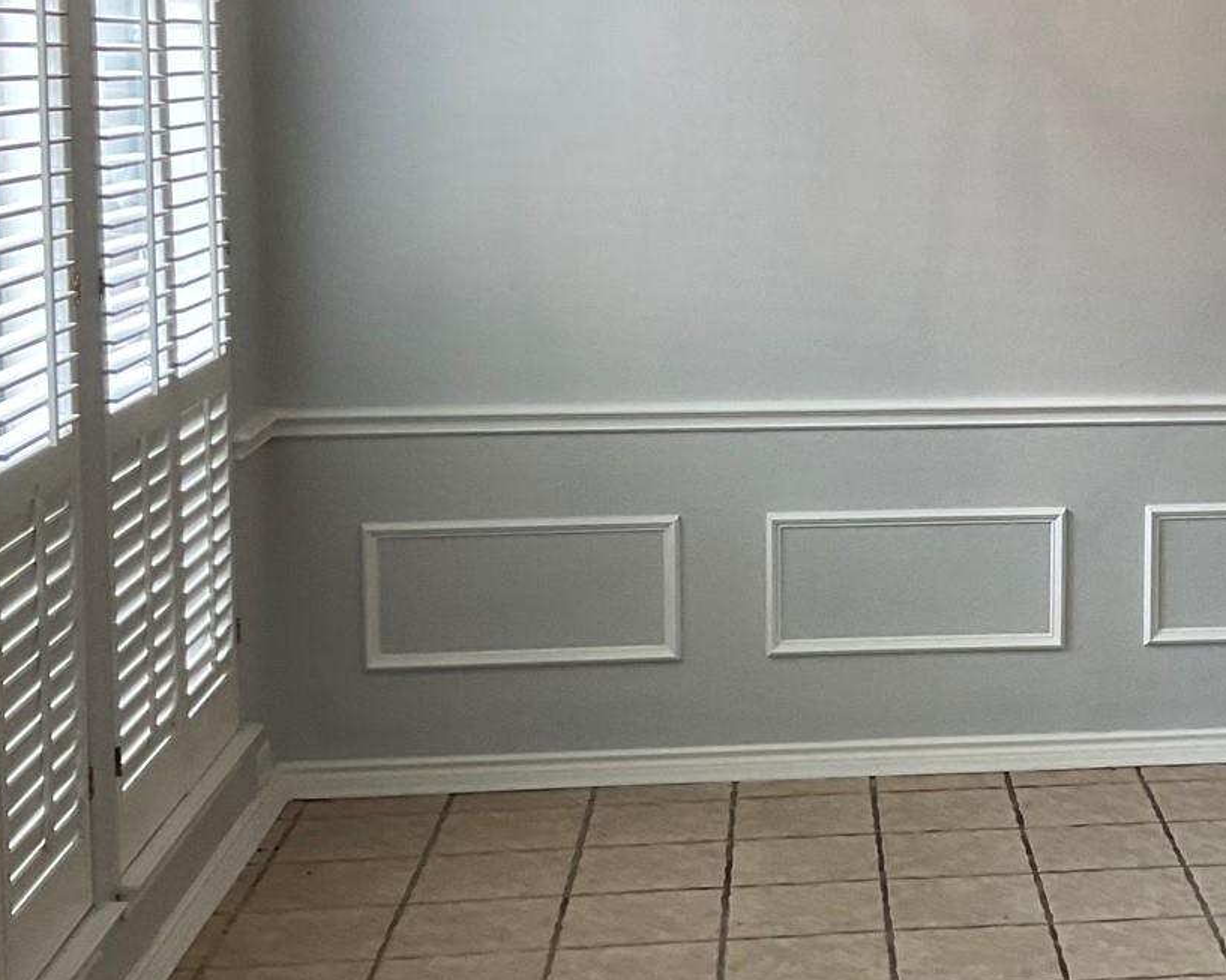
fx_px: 2575
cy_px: 300
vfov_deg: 21.4
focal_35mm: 71
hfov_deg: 25.4
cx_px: 1234
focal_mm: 3
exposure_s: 1/120
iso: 64
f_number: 1.8
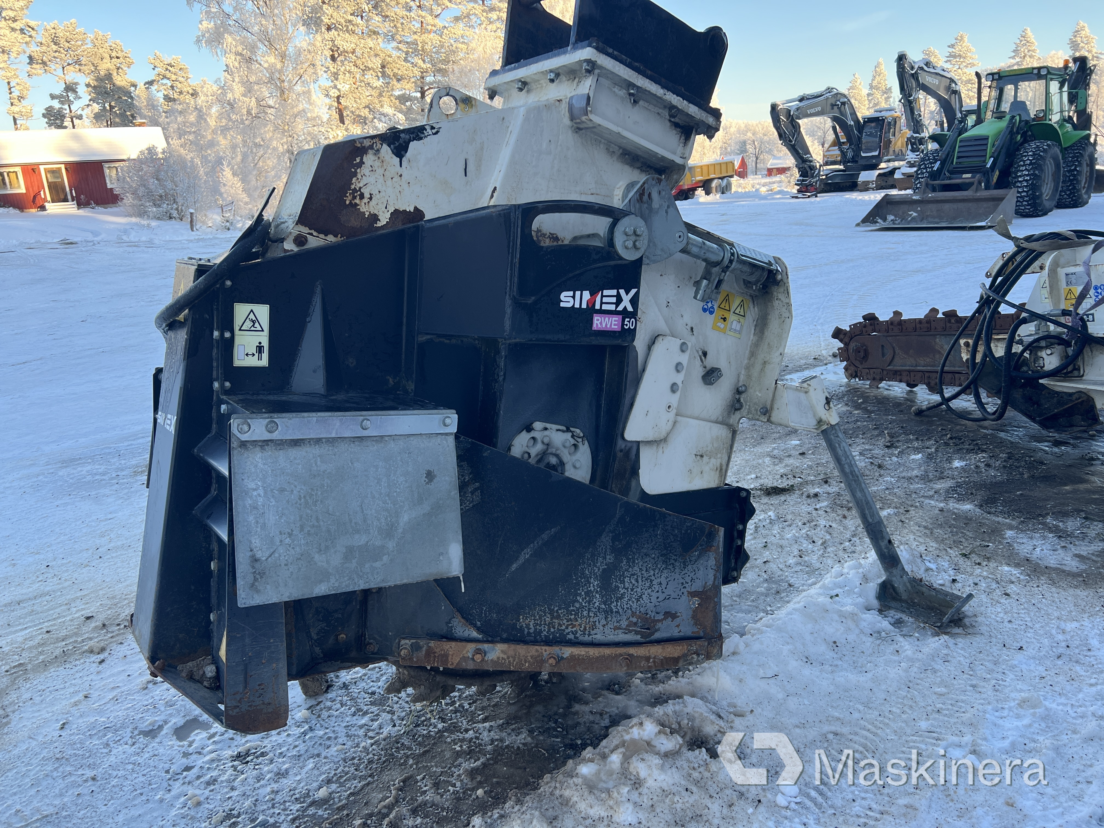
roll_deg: +3.3
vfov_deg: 53.1
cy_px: 414
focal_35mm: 26
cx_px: 552
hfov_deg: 67.3
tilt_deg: -15.8
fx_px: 829
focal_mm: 5.7
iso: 50
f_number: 1.5
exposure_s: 1/436
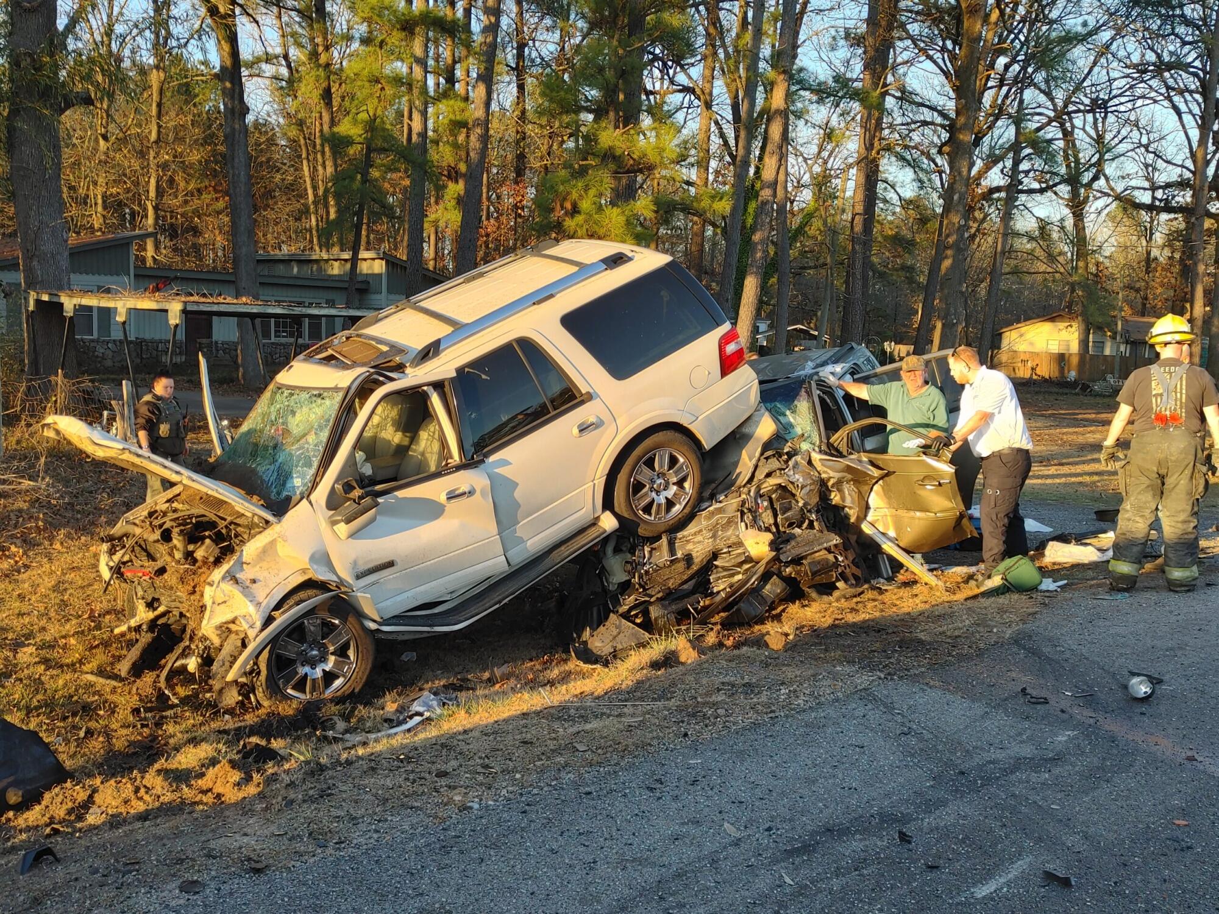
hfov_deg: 51.4
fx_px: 1268
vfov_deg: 39.7
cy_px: 457
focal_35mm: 36
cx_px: 610
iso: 50
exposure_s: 1/292
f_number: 1.8
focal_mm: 5.58
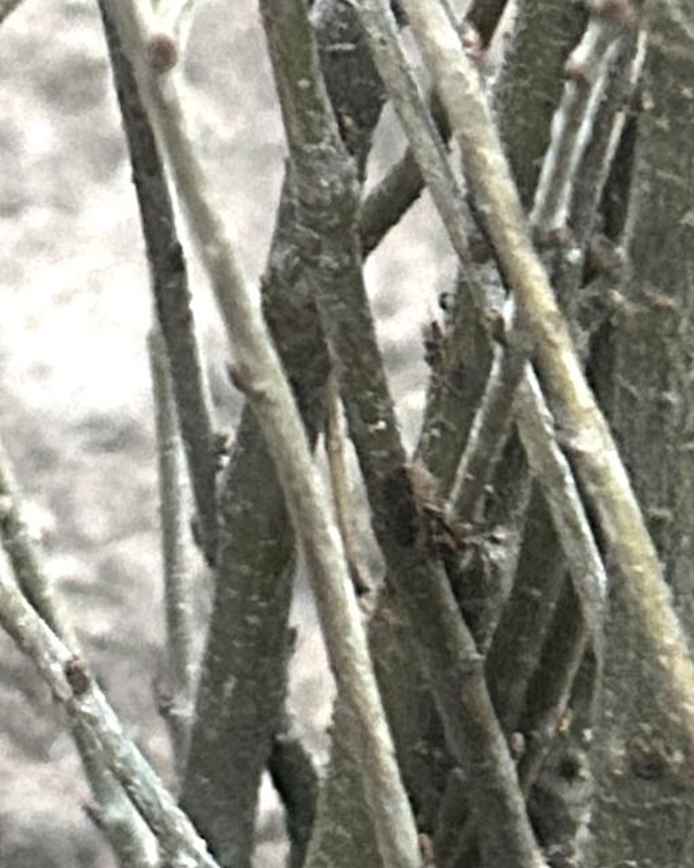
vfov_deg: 11.7
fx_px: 4108
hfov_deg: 9.4
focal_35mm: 160
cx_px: -336
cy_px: -316
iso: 500
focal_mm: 5.7
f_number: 1.5
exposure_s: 1/50
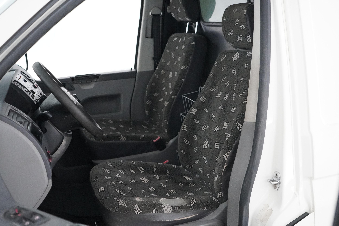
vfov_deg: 31.9
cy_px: 113
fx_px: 395
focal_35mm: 42
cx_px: 170
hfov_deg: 46.4
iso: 6400
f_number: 3.5
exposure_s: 1/100
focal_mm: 28
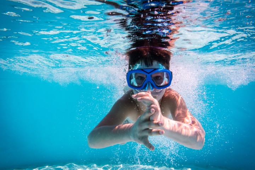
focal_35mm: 24
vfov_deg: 53.1
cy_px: 85
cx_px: 128
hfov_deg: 73.7
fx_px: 170
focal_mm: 8.8
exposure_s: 1/1600
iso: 400
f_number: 8
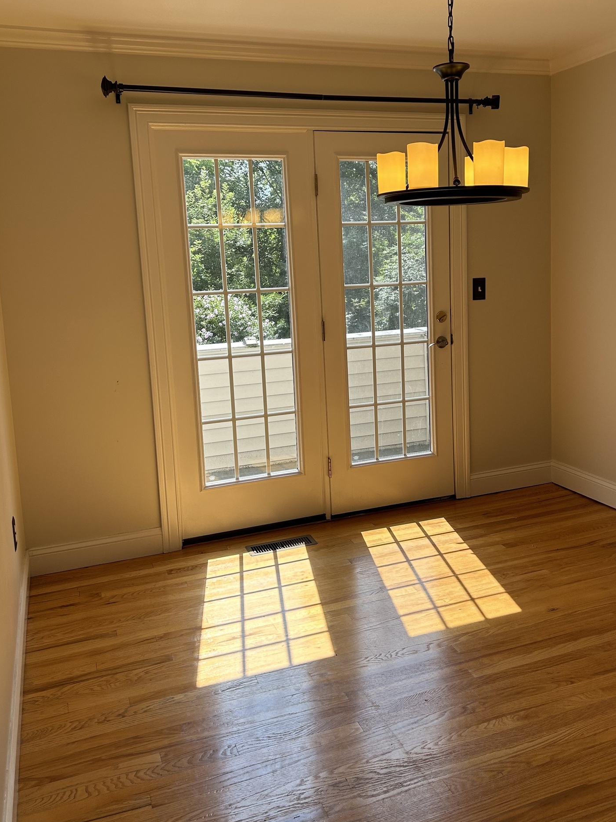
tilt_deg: -7.8
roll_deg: +2.6
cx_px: 369
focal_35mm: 32
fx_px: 759
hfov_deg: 43.9
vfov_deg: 56.7
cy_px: 361
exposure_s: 1/820
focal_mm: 5.7
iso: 50
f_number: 1.5
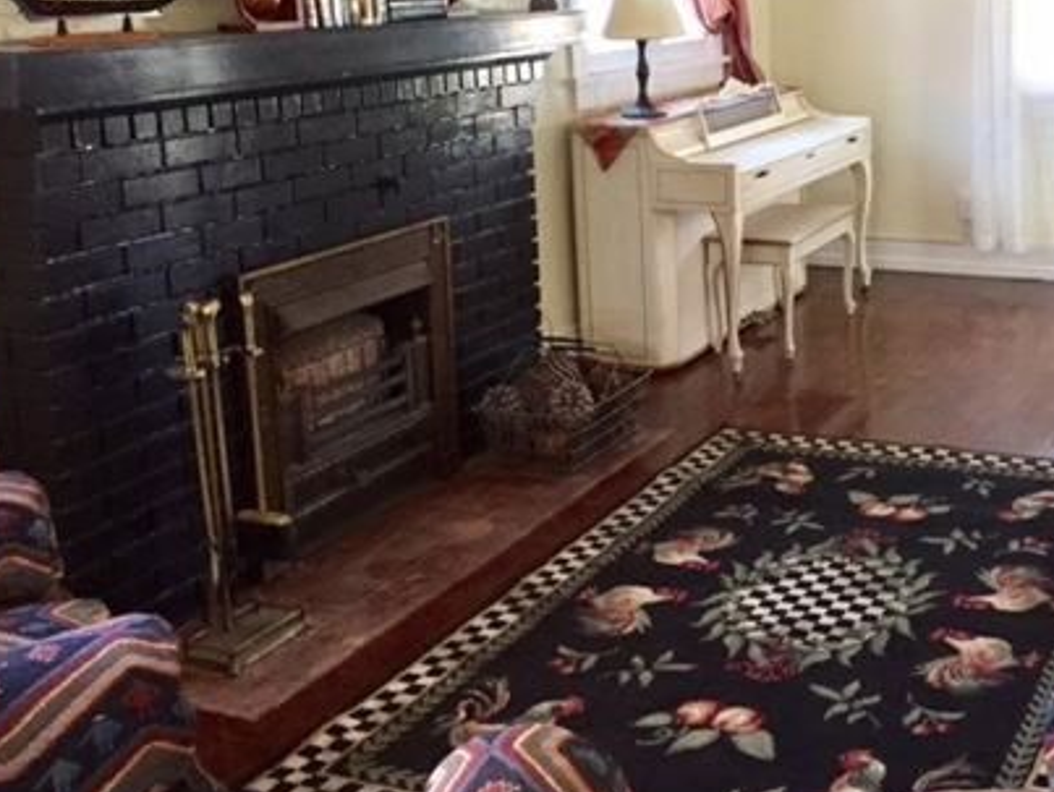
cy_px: 201
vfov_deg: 31.0
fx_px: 1402
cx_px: 803
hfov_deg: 40.0
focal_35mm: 46
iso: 200
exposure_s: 1/30
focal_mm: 4.15
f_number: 2.2
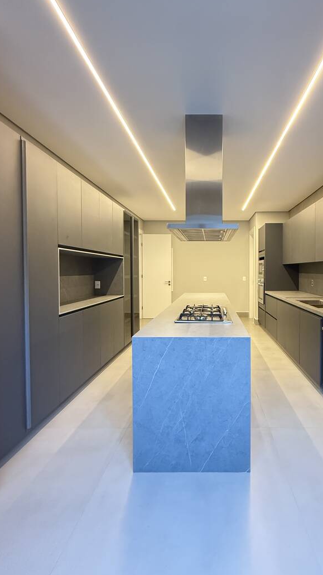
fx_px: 244
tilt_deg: -1.1
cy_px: 277
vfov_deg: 99.3
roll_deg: -0.3
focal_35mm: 16
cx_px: 211
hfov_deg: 65.5
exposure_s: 1/60
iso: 640
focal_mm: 2.22
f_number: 2.2
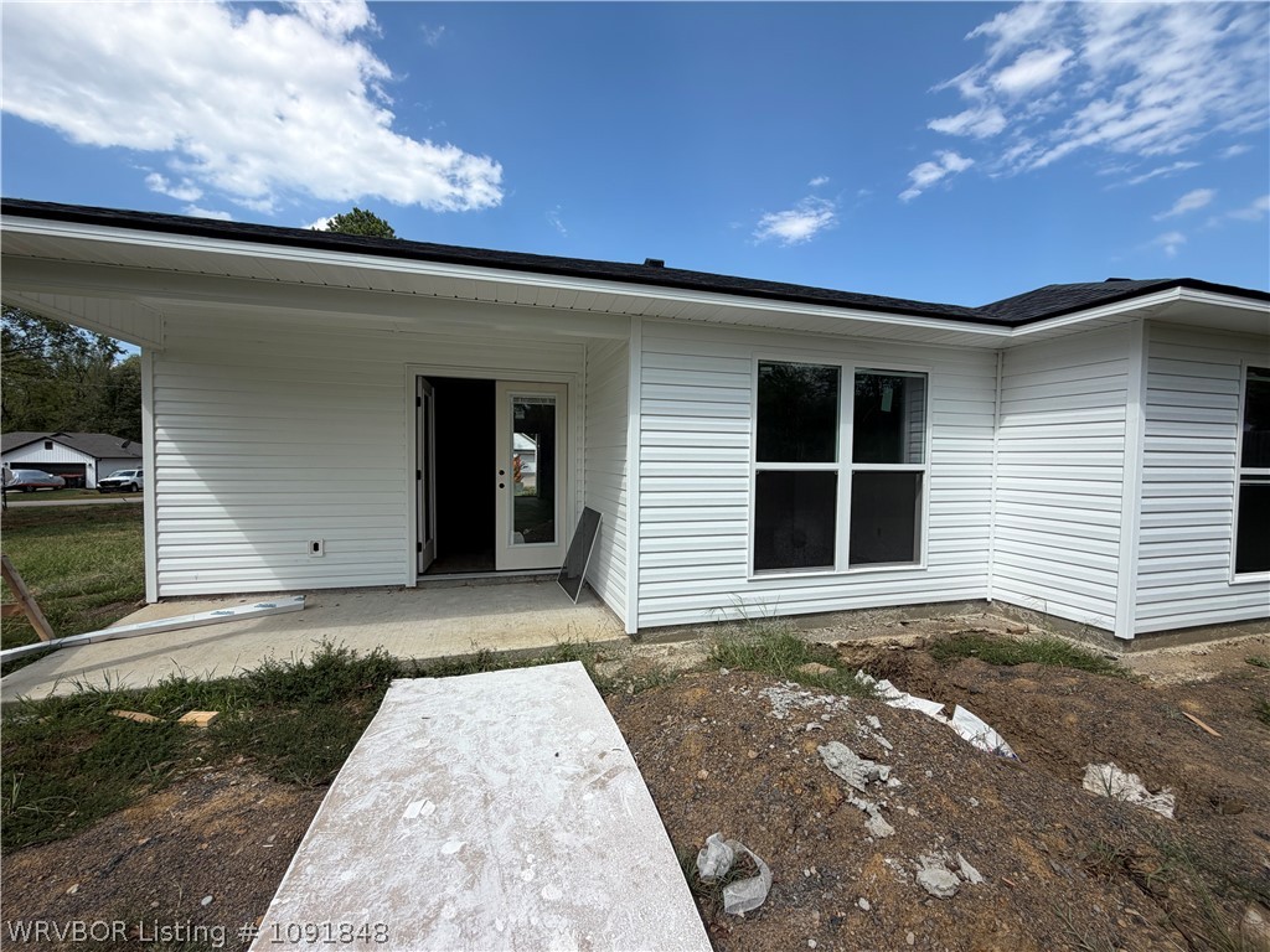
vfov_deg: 85.7
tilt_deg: -2.6
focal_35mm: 14
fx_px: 514
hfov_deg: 102.1
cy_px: 476
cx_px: 635
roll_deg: -0.1
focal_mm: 2.22
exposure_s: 1/770
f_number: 2.2
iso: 20
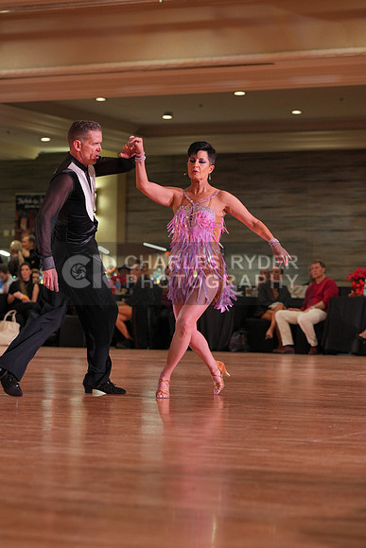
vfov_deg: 20.4
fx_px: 1524
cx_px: 183
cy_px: 274
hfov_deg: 13.7
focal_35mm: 100
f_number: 4
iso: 1600
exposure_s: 1/400
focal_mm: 100
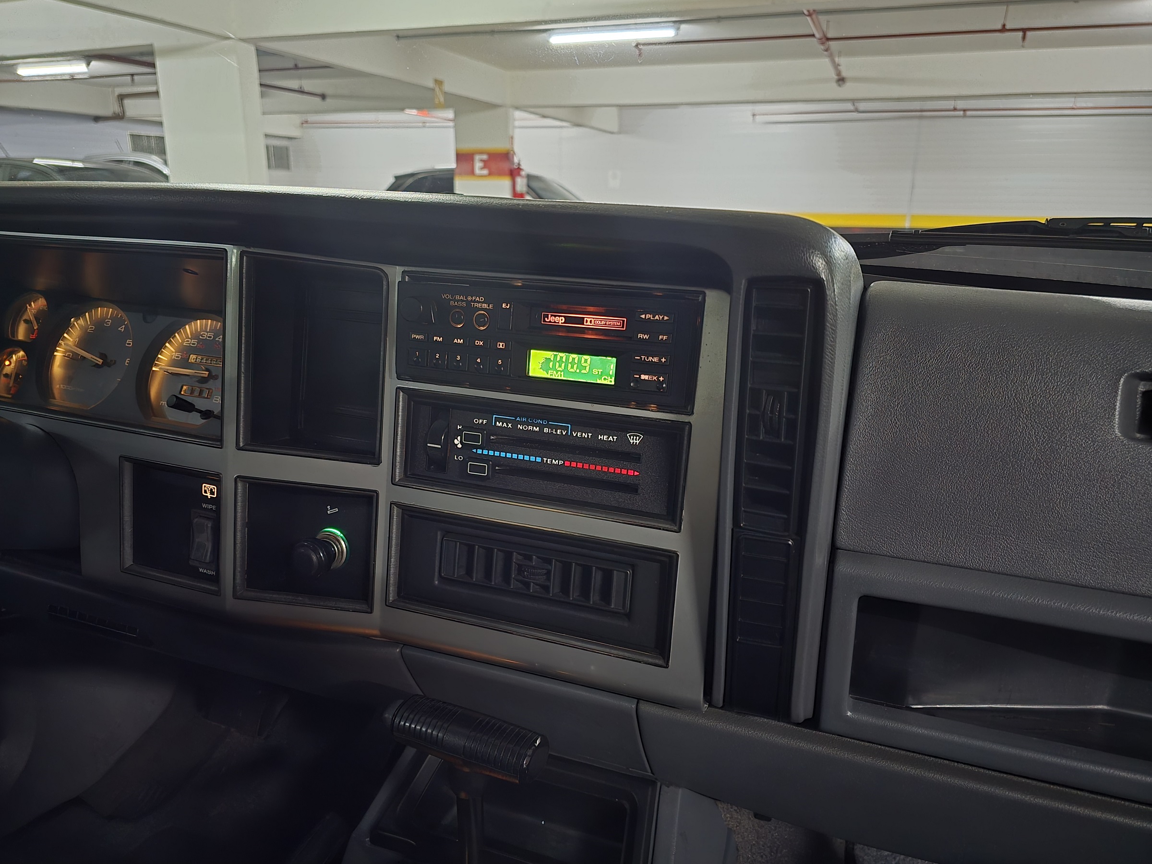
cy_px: 432
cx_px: 576
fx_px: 765
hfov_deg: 73.9
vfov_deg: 58.9
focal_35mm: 23
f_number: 1.7
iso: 2500
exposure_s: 1/20
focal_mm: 6.3
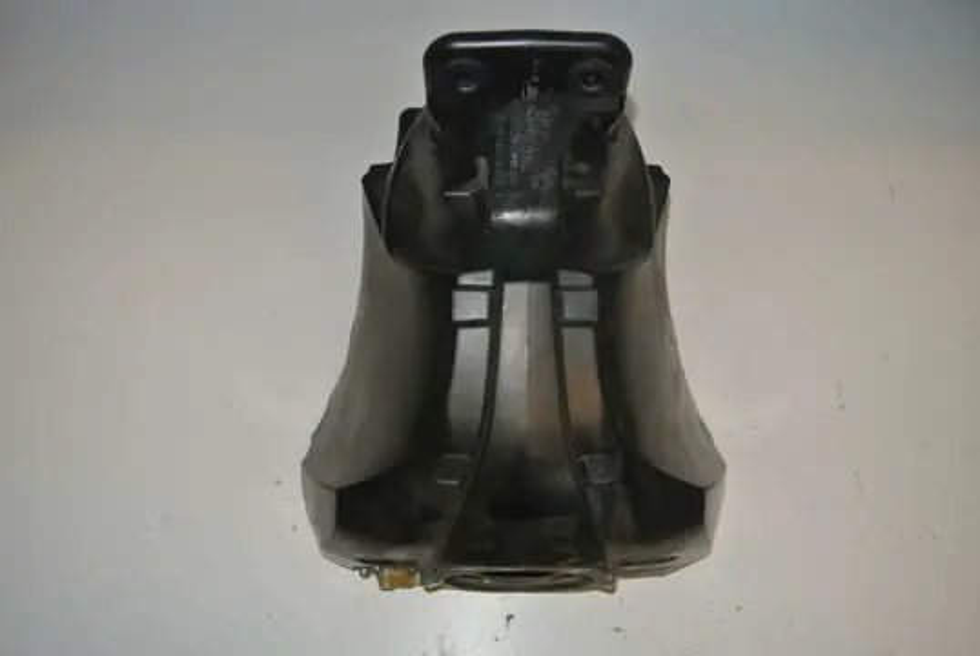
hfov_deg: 63.6
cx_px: 490
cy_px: 328
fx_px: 790
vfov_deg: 45.1
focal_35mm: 29
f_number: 3.5
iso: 200
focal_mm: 11
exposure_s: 1/60
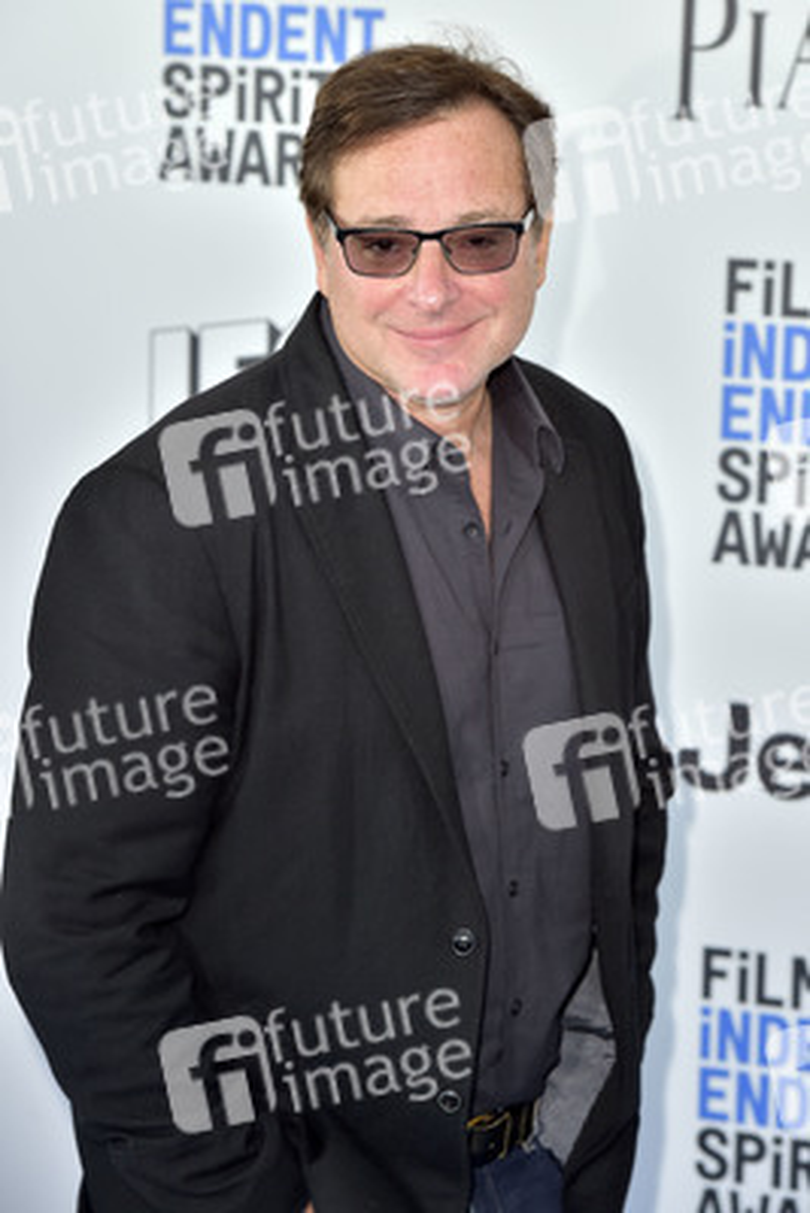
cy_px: 606
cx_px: 405
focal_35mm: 120
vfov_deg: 17.1
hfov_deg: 11.4
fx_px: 4046
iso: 500
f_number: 6.3
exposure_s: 1/320
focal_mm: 120
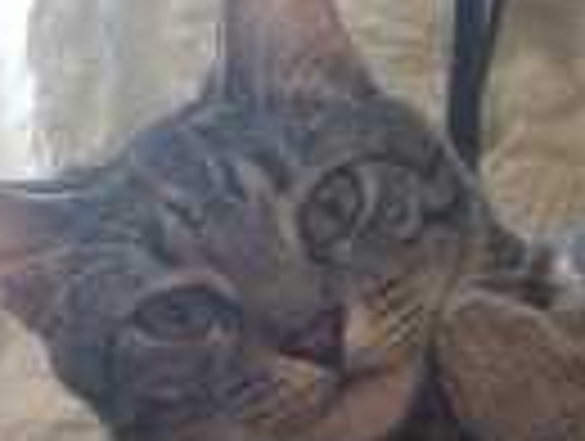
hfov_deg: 16.1
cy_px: 542
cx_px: 792
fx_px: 1947
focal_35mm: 115
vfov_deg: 12.6
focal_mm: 4.12
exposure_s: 1/30
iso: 160
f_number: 2.2
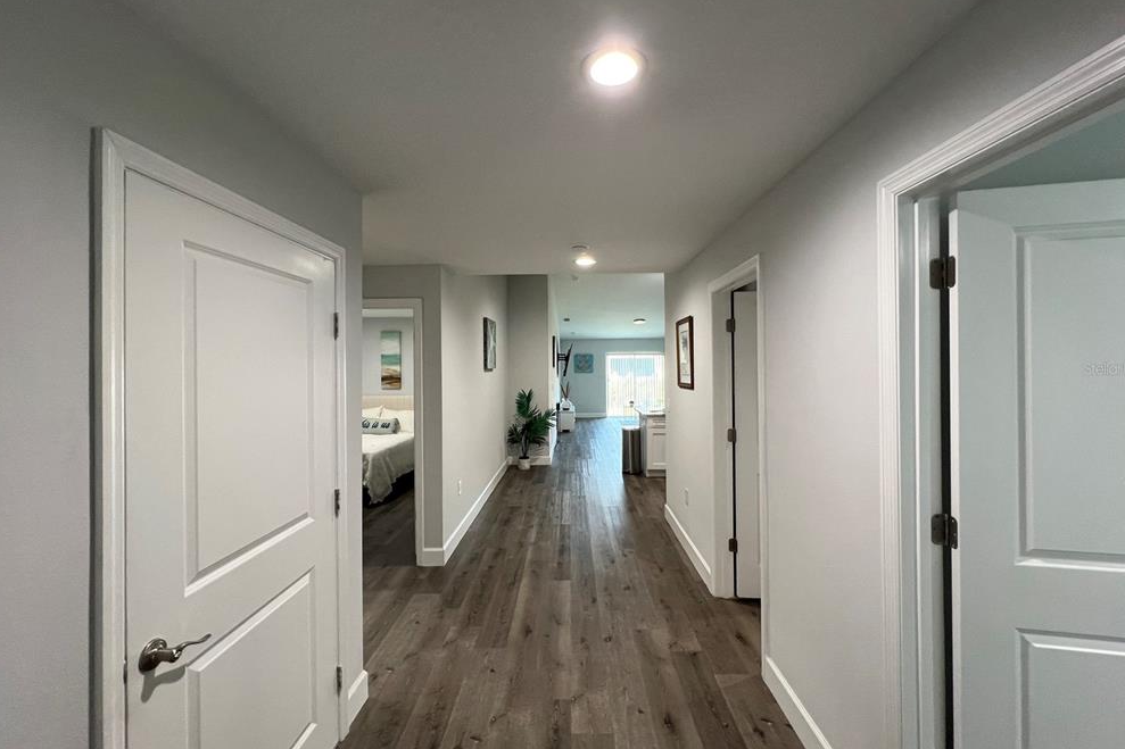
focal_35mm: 14
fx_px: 437
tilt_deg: -0.4
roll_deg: +1.0
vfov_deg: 81.2
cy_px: 368
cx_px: 570
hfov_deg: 104.3
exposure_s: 1/60
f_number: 1.8
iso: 160
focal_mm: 1.57
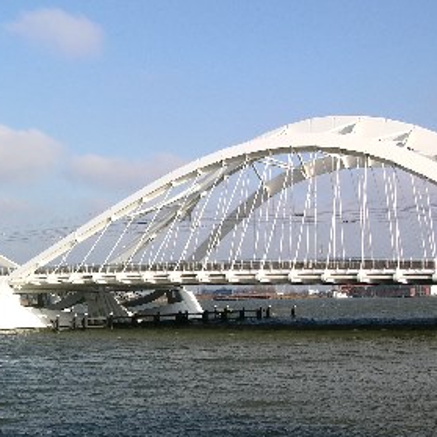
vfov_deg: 26.4
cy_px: 268
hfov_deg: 25.6
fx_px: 928
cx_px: 37
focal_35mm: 65
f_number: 8
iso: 50
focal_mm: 8.9
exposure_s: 1/142
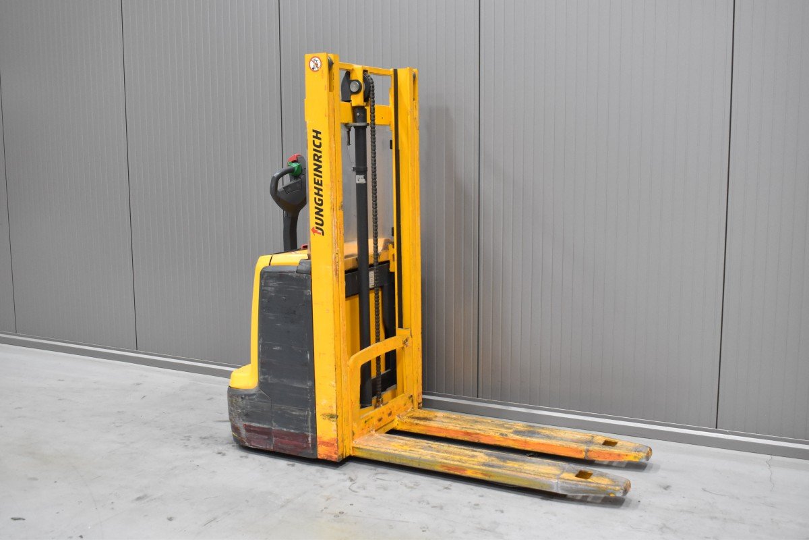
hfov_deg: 53.1
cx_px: 404
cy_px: 270
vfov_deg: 36.9
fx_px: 809
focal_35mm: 36
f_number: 5
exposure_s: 1/40
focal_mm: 24
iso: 1600
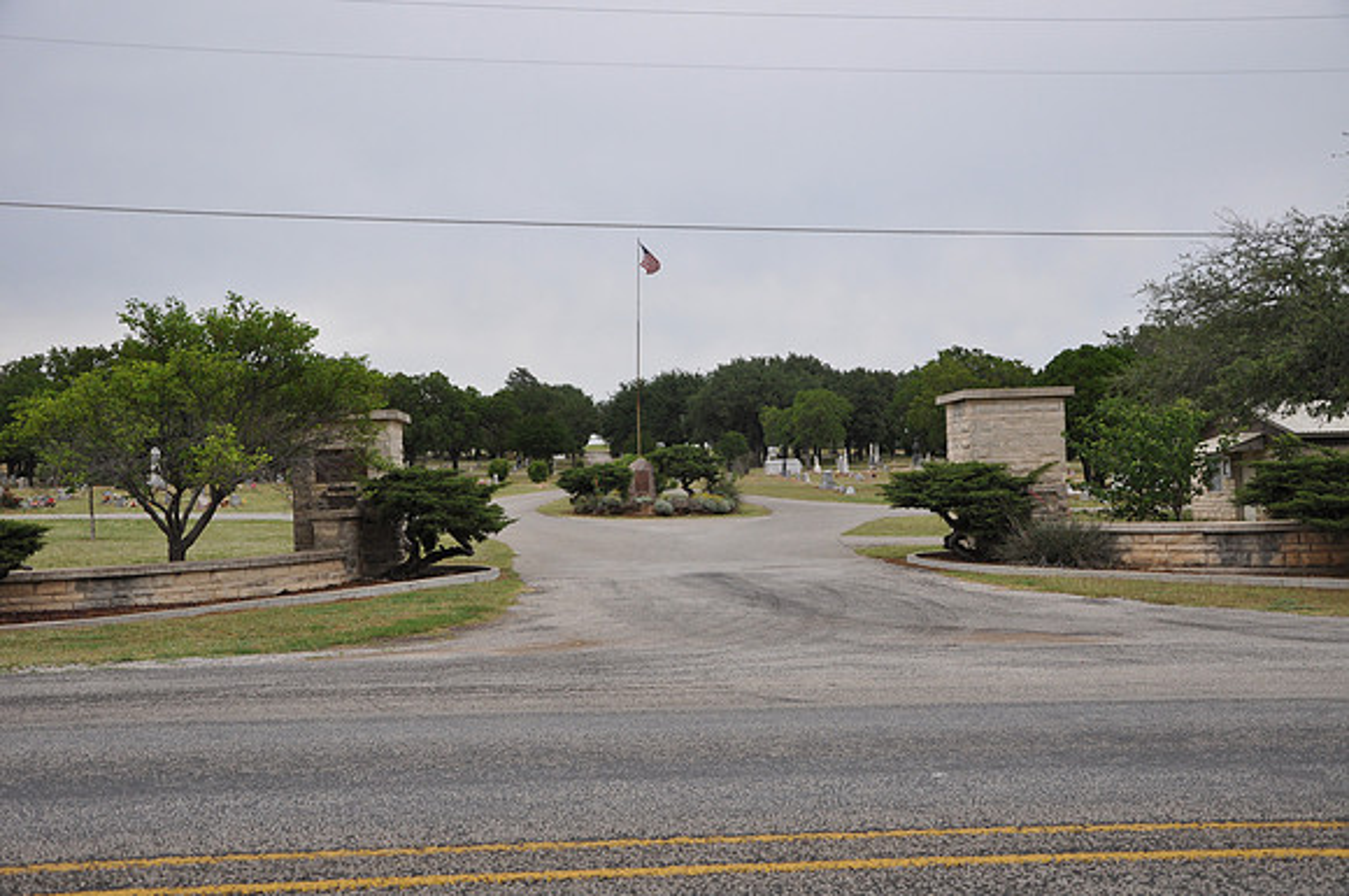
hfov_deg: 49.6
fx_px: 1459
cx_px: 674
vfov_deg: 34.1
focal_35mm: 39
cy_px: 448
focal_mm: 26
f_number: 5.6
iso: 400
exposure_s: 1/125
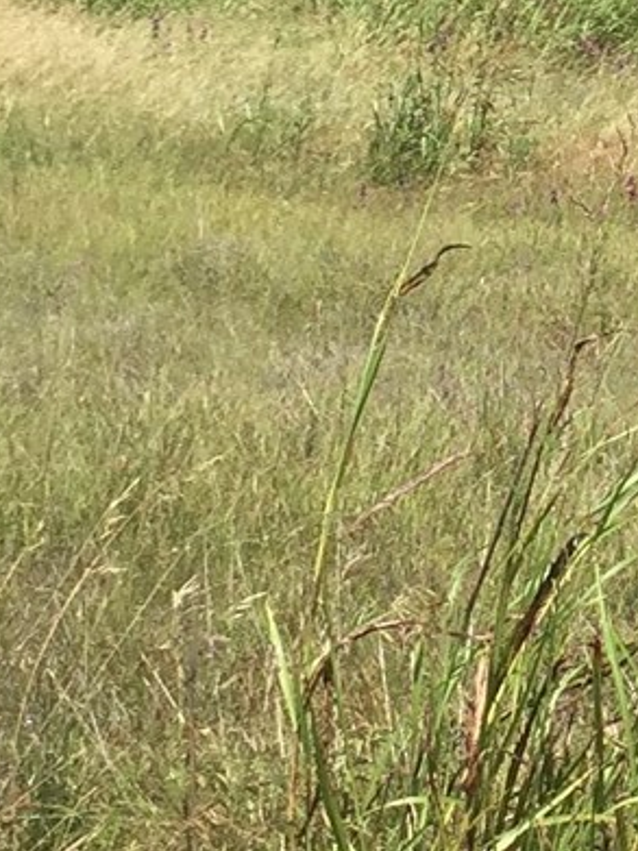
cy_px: 331
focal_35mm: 152
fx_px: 3737
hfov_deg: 9.6
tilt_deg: -5.7
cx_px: 808
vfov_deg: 13.0
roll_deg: -1.2
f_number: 2.2
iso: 32
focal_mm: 4.15
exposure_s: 1/1721
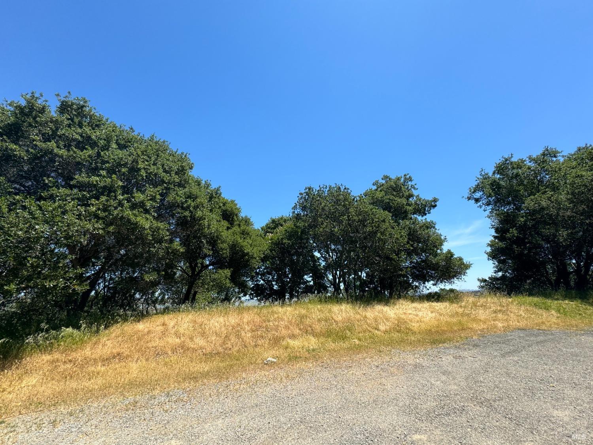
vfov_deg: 85.7
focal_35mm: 14
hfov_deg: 102.1
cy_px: 222
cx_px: 296
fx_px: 240
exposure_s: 1/1178
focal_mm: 2.22
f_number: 2.2
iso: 50
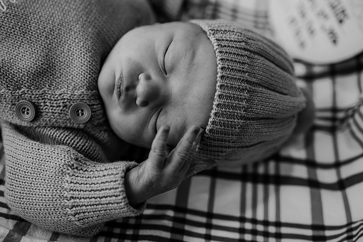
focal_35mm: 39
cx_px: 182
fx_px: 393
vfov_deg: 34.2
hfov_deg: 49.6
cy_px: 121
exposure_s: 1/320
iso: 800
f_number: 1.8
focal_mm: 26
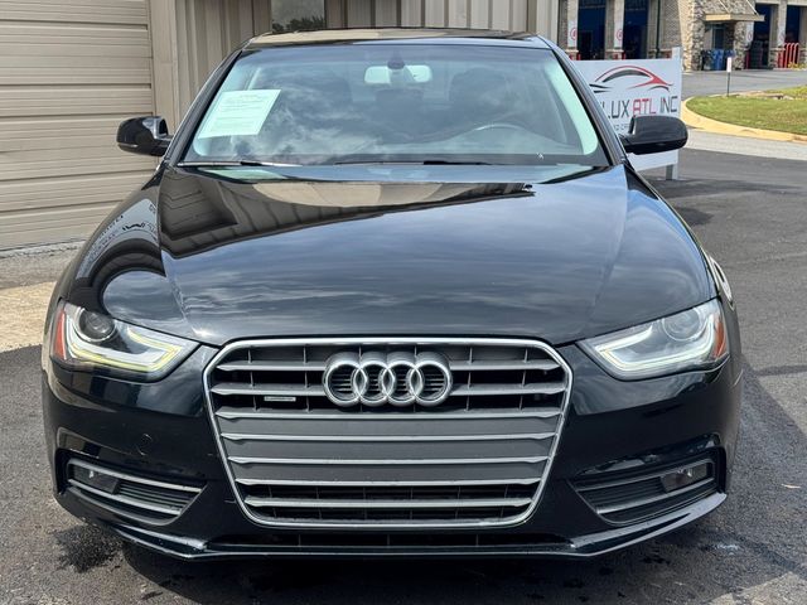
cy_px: 302
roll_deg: +0.8
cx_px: 404
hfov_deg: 39.7
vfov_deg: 30.3
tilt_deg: -11.0
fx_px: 1119
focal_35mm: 48
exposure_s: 1/2045
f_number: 1.78
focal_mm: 6.76
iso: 64
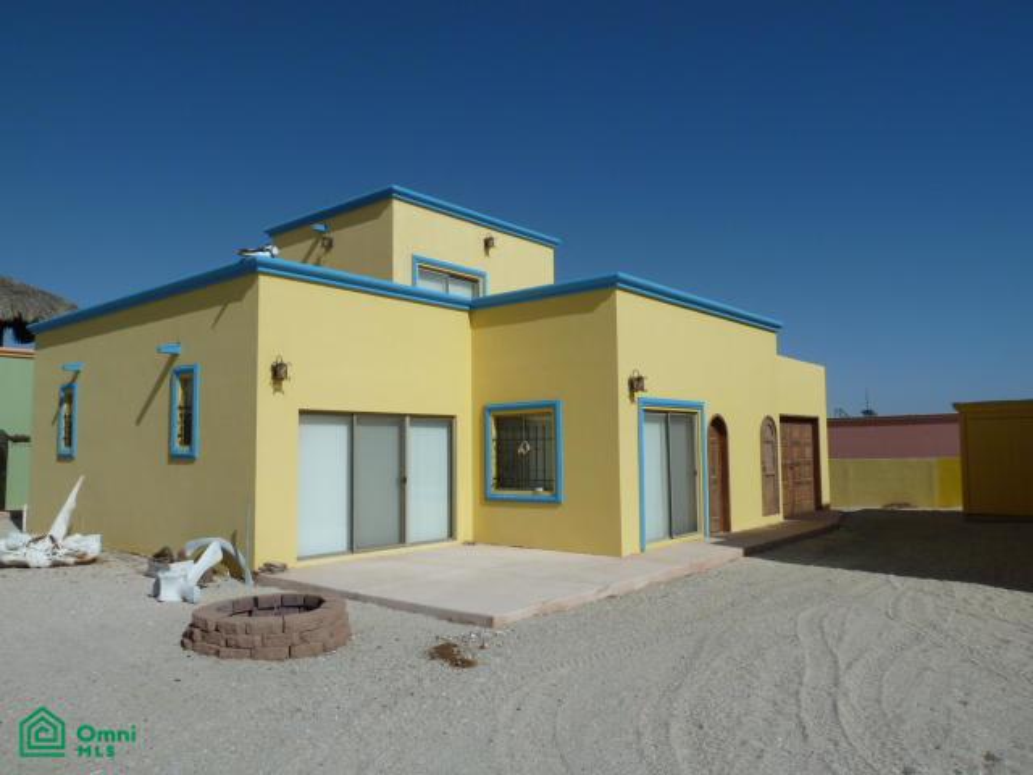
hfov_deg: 69.4
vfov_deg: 54.9
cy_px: 388
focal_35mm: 25
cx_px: 516
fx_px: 746
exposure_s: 1/1000
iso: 80
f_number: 5.6
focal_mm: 4.1
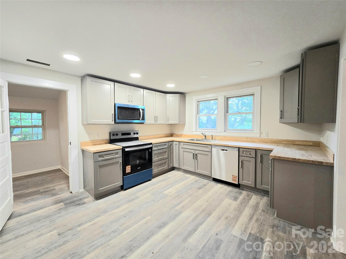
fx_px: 130
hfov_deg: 106.2
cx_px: 173
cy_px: 130
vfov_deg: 89.9
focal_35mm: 13
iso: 160
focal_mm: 2.2
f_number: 2.2
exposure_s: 1/60.2
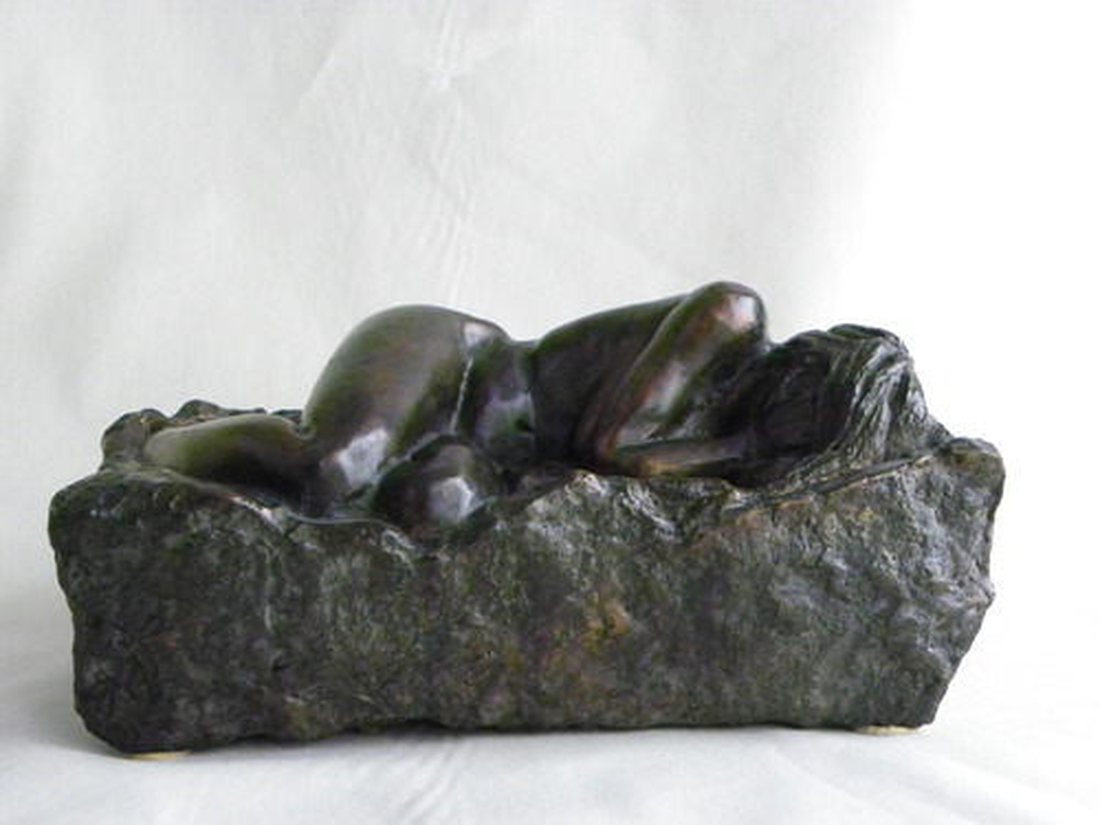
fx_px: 1398
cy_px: 412
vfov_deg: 32.9
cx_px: 550
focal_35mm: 44
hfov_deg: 42.9
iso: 640
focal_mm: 7.9
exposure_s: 1/160
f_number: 3.2
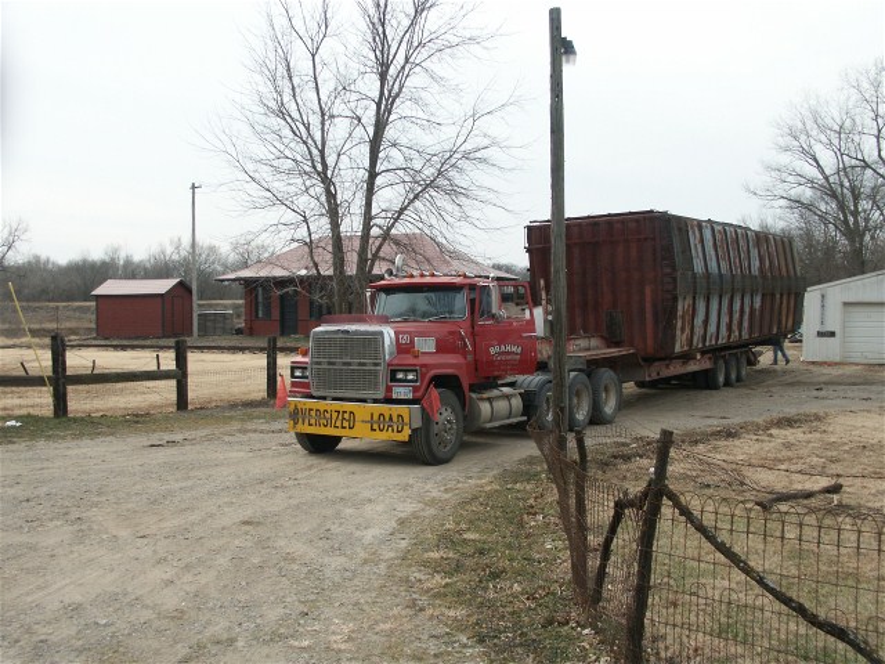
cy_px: 332
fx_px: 818
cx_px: 442
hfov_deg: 56.8
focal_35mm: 32
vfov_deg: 44.2
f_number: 2.8
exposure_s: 1/1000
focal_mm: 8.43
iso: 100
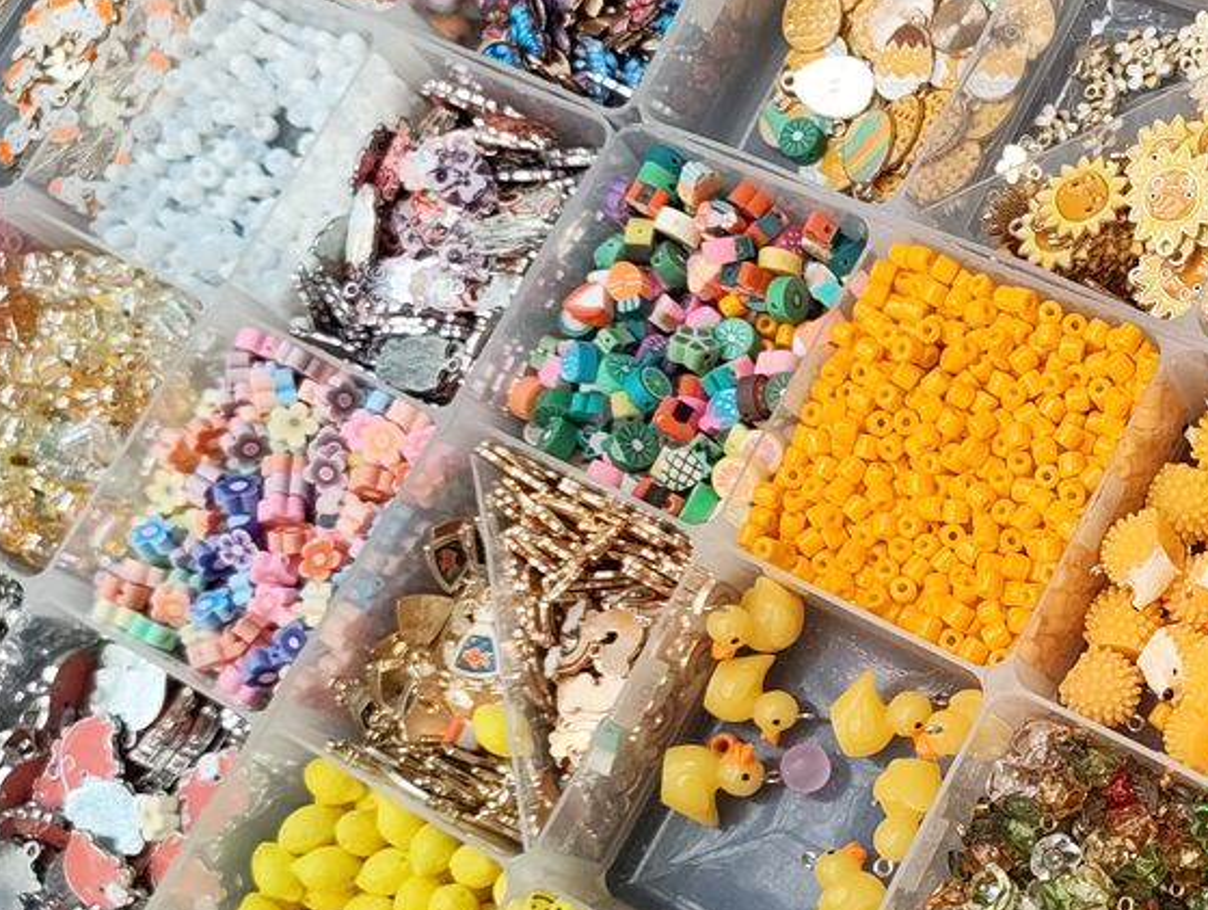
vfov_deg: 26.6
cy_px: 549
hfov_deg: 32.5
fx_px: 1922
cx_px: 1169
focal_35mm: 55
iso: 231
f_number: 1.88
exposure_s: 1/50
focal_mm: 5.56
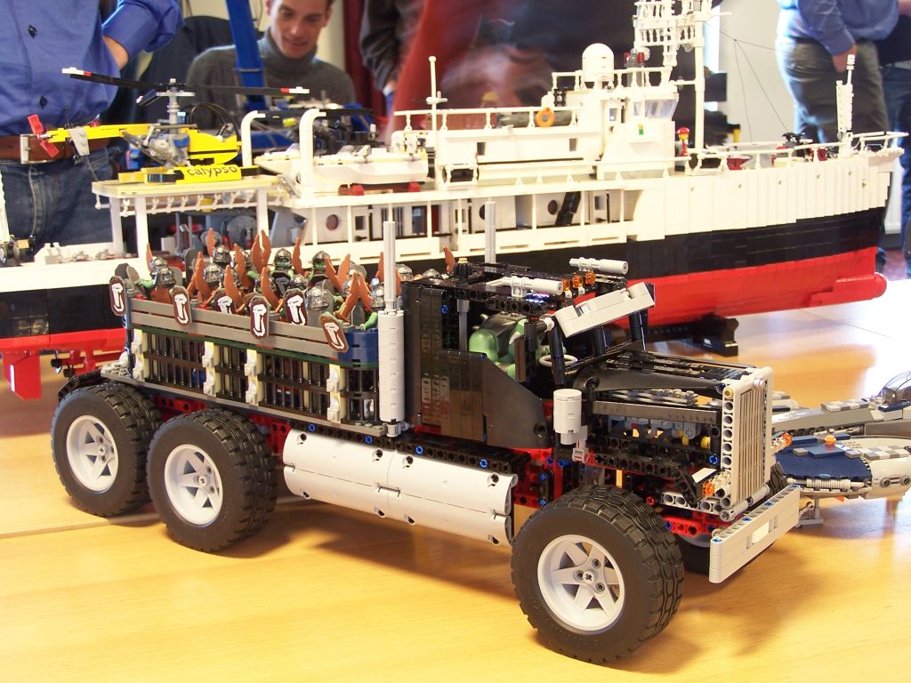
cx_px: 456
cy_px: 342
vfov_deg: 26.1
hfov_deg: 34.3
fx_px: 1474
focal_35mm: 56
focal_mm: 9.3
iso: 80
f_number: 3.1
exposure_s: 1/3
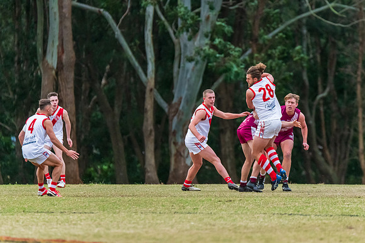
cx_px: 204
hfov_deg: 4.5
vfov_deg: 3.0
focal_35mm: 461
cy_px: 108
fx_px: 4670
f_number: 6
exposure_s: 1/1250
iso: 3200
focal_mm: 400
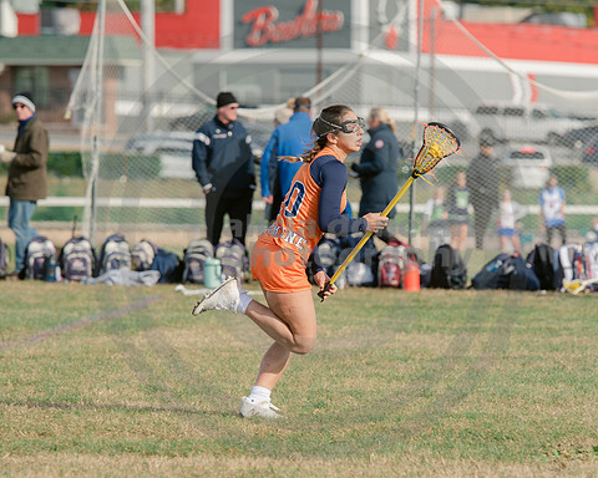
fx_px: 6495
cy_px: 271
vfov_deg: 4.2
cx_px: 349
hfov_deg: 5.3
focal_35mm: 367
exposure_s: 1/1250
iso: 250
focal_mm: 200
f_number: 4.5
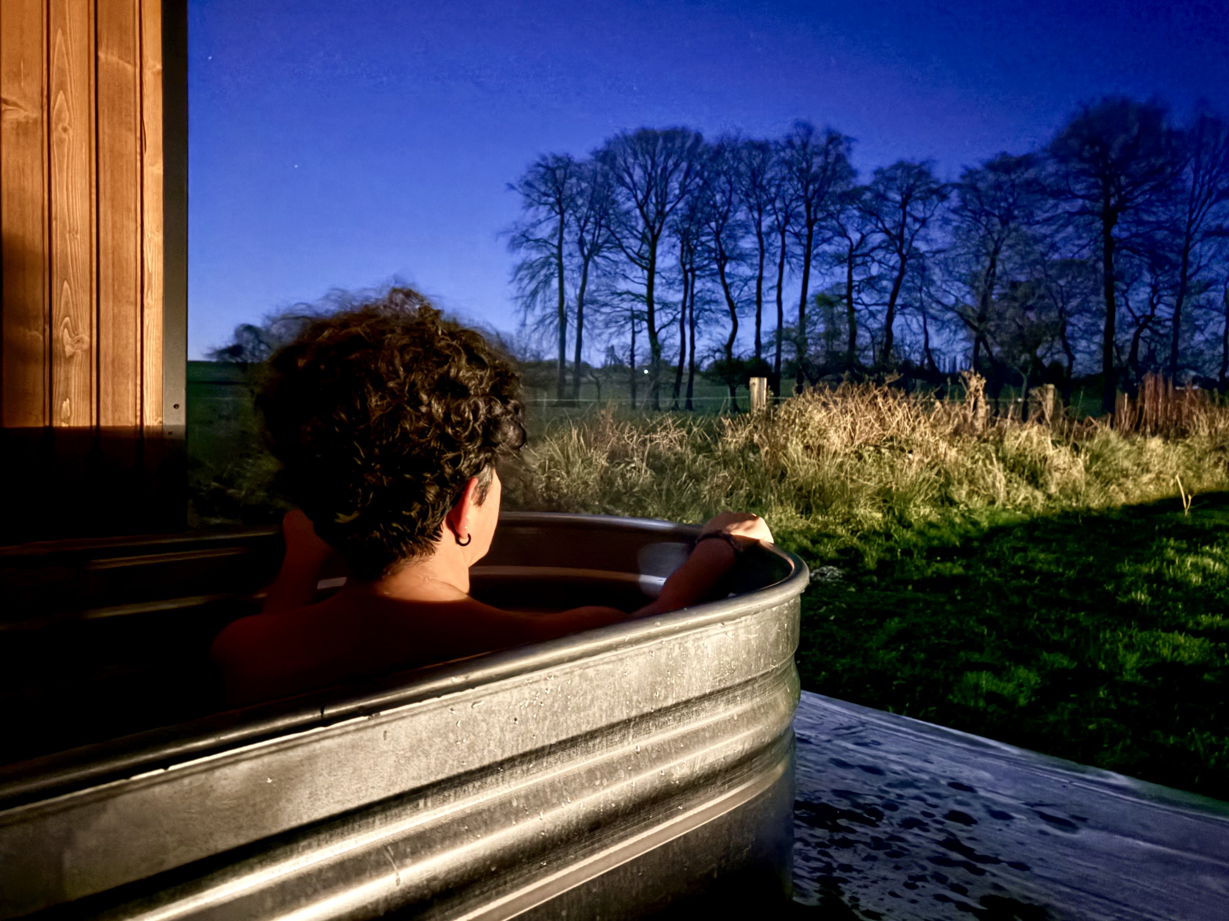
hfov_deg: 61.6
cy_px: 423
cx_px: 586
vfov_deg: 48.2
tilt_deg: -2.0
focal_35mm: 29
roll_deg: -0.3
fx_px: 1030
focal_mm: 5.96
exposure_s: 1/5
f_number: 1.6
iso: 6400
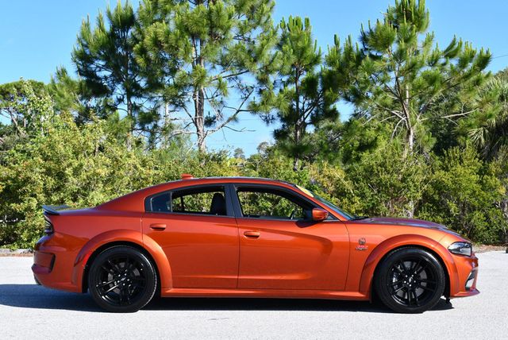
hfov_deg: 35.6
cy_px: 170
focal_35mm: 56
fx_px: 791
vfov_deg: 24.2
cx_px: 254
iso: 180
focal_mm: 28
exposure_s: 1/250
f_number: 8
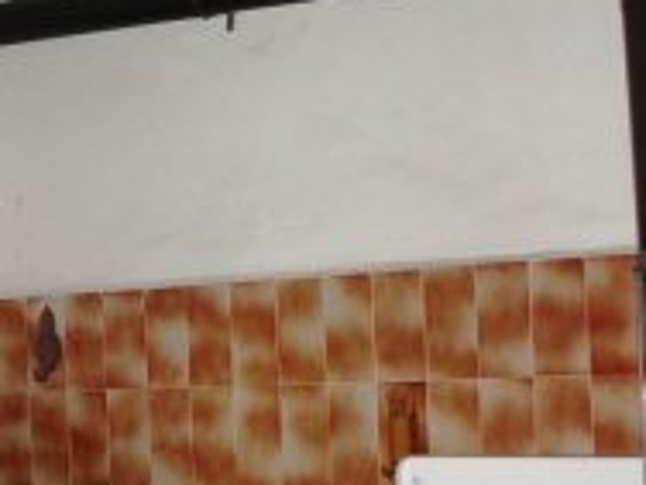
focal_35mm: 86
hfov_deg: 21.9
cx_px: 0
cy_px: 261
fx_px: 1605
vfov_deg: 17.2
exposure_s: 1/60
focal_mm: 6.3
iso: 200
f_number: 2.9
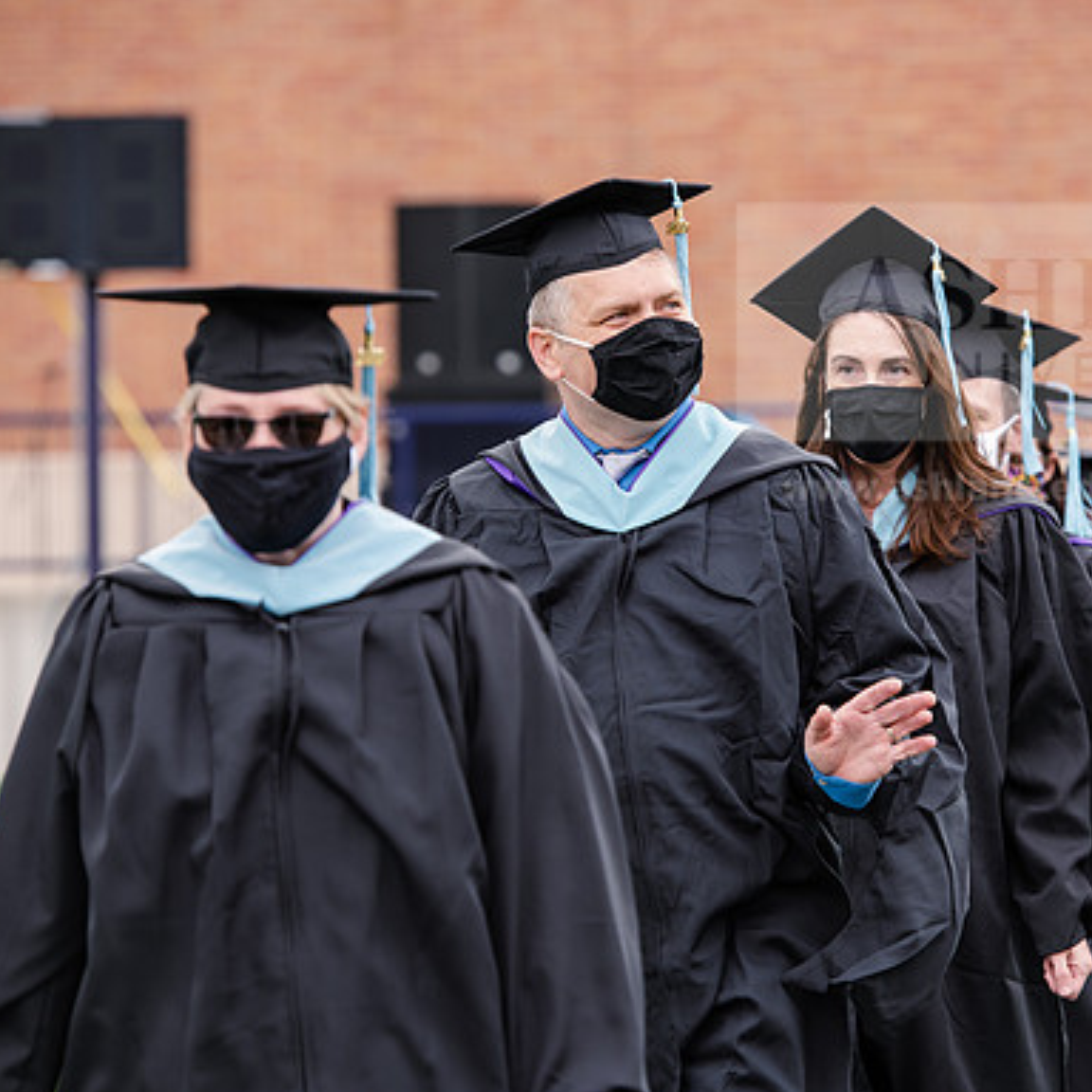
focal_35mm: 212
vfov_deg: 8.3
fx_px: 7566
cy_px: 547
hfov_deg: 8.3
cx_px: 651
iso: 500
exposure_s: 1/640
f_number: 5
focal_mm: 165
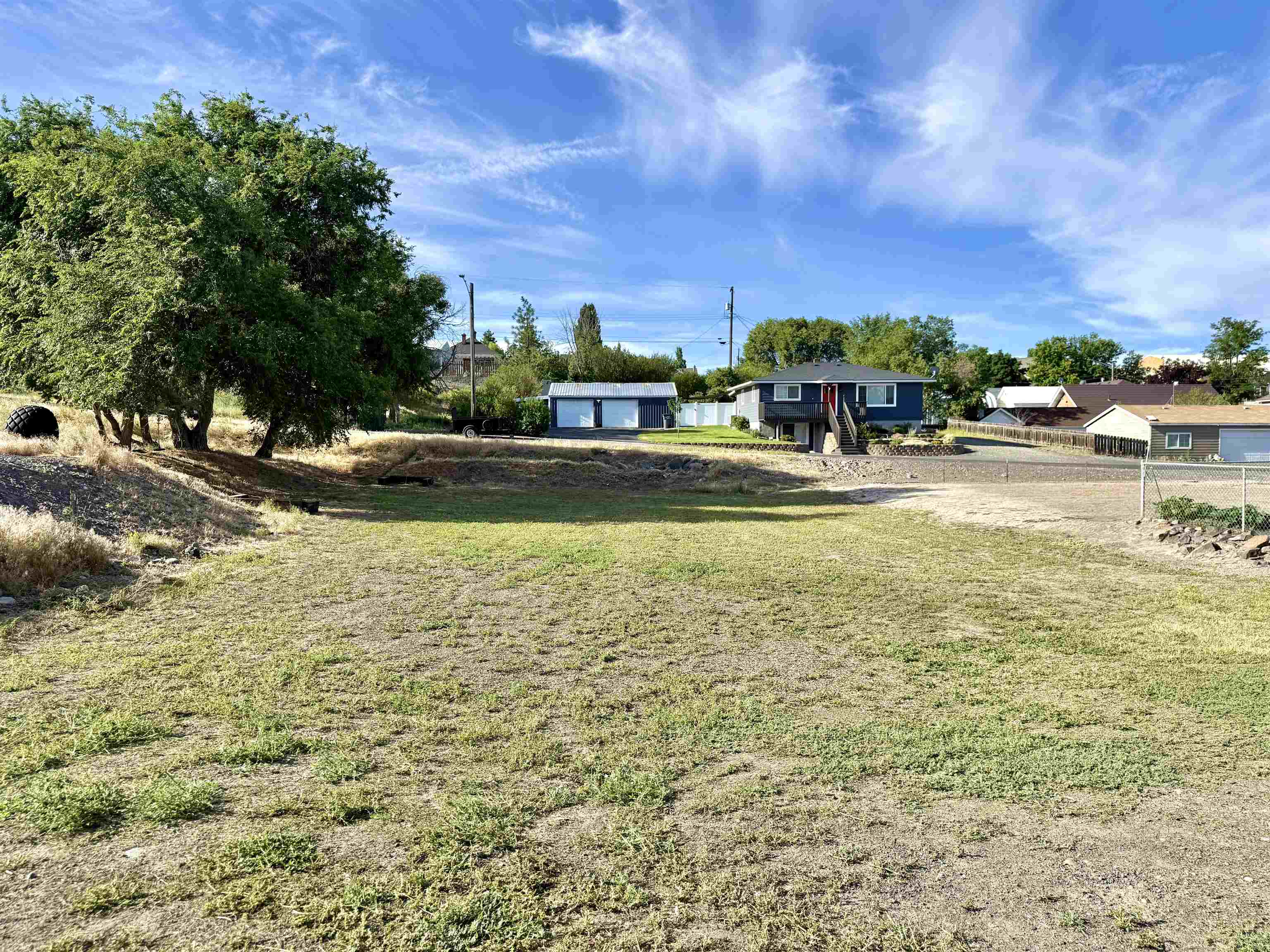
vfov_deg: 56.8
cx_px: 635
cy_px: 476
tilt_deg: -2.8
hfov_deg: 71.6
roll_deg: +0.2
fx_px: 881
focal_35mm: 24
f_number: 1.78
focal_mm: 6.76
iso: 80
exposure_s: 1/3759
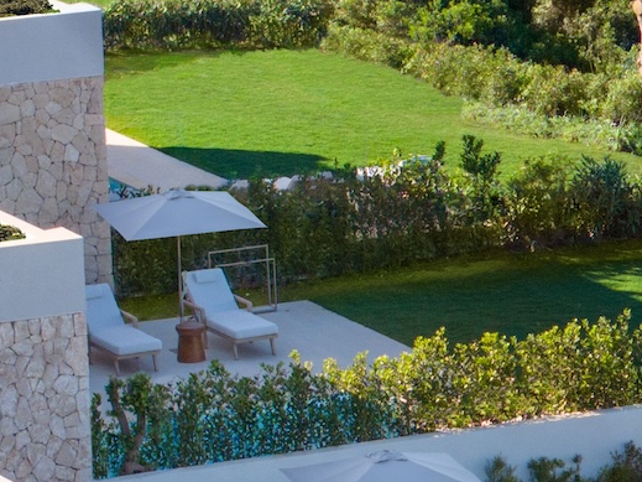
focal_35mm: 405
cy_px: 559
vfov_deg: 3.7
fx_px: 7510
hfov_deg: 4.8
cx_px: 1356
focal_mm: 19.35
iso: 100
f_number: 2.8
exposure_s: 1/500
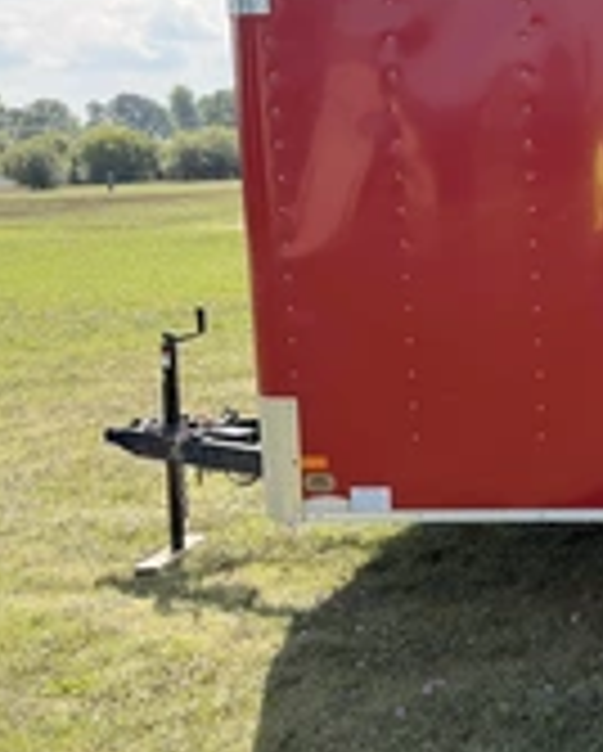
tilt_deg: -8.6
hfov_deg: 23.9
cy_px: 320
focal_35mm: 56
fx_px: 1247
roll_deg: +3.0
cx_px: 783
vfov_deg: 33.5
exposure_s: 1/2169
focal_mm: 6.76
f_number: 1.78
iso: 100
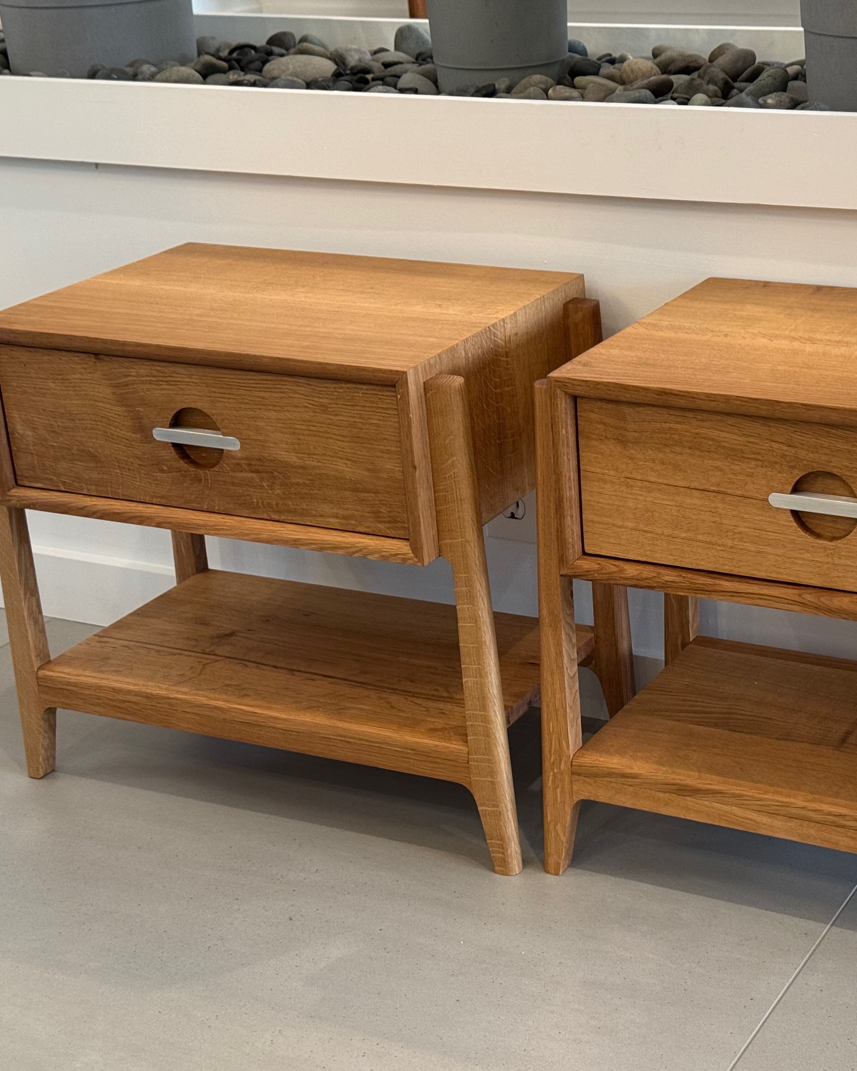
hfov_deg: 24.0
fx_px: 1998
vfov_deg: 30.0
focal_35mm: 63
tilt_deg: -22.6
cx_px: 638
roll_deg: +3.4
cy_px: 532
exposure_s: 1/60
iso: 250
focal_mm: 6.76
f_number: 1.78
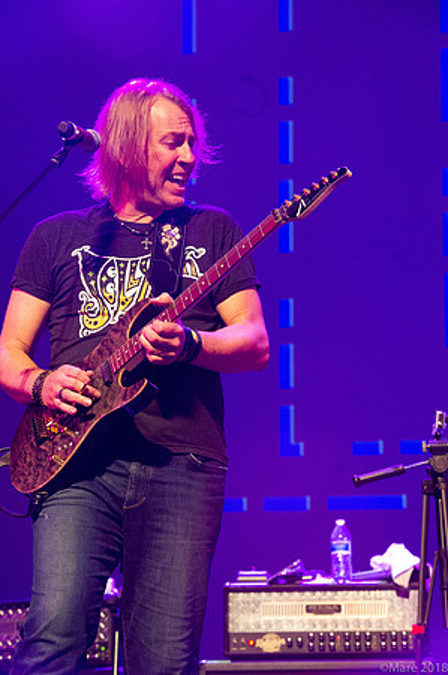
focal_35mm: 125
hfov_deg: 10.9
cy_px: 338
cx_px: 224
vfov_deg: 16.4
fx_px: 2339
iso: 8000
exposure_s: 1/125
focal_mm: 125
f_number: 7.1
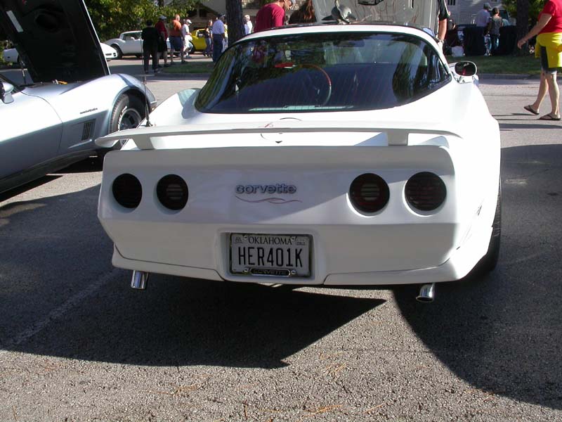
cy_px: 211
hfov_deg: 49.0
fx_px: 617
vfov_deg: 37.7
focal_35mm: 38
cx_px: 281
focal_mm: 7.85
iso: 100
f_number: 6.7
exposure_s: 1/223
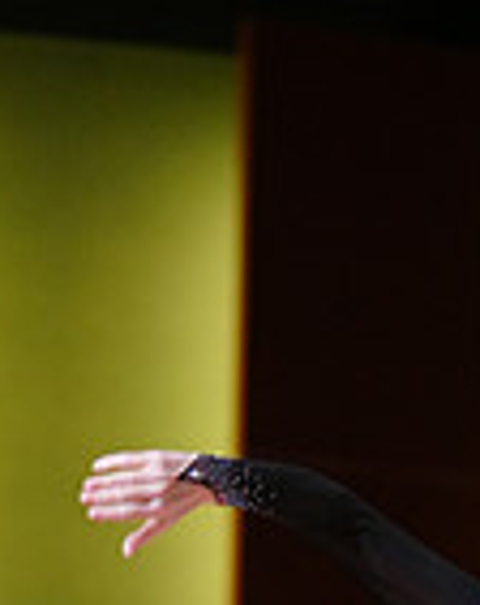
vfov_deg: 3.9
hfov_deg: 3.2
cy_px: 1231
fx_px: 8704
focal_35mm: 488
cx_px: 705
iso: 2000
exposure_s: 1/400
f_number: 2.8
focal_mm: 126
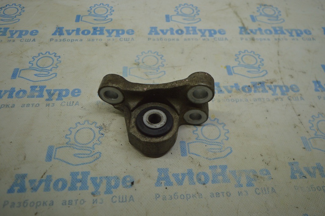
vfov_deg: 43.5
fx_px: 271
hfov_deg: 62.0
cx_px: 162
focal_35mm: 30
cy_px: 108
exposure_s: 1/160
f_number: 3.8
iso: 400
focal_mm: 20
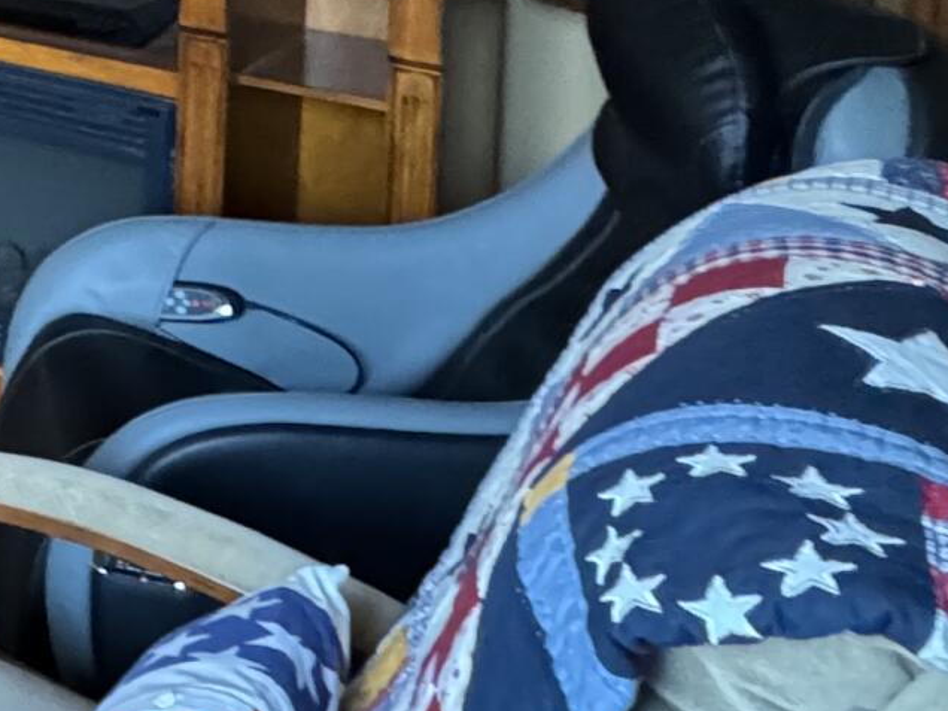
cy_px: -361
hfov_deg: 22.0
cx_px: -620
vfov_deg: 19.4
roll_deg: -0.8
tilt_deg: -2.4
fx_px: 1807
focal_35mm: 66
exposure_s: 1/60
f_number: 2.2
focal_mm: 2.22
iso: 800
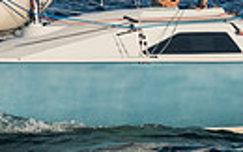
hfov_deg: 2.5
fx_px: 5578
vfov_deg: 1.6
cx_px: 260
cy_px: -168
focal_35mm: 843
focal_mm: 185
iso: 400
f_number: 8
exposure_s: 1/800
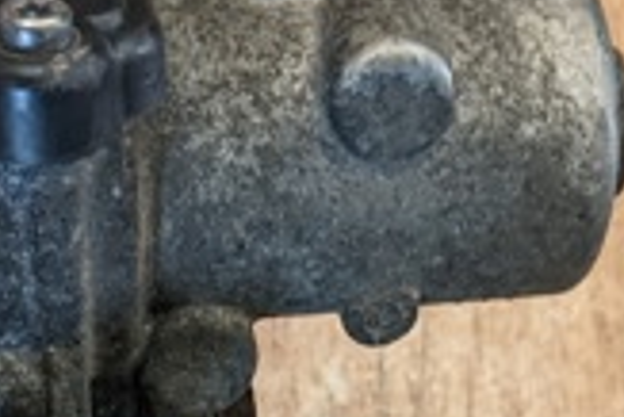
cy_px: 710
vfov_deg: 11.7
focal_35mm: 110
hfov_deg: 18.5
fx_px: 1908
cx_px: 207
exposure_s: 1/25
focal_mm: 4.44
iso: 107
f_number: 1.8
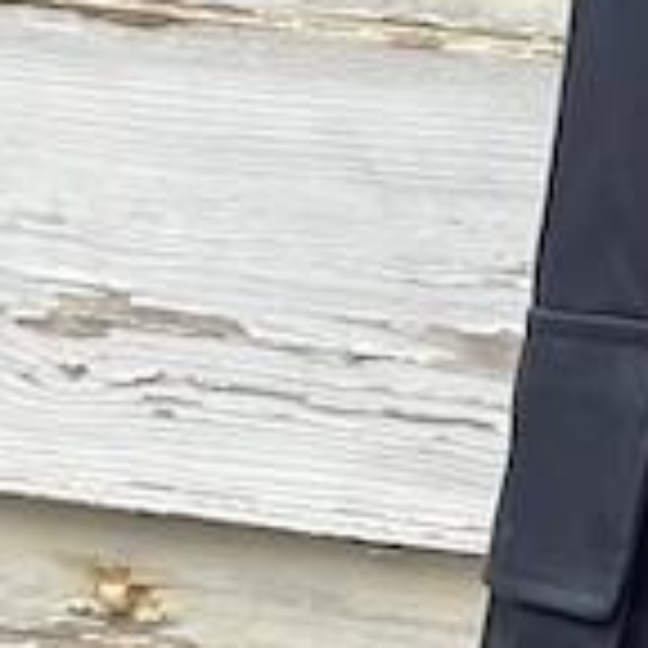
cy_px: -92
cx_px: 1278
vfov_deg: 11.0
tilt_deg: -17.4
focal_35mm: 156
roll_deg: -3.8
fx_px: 3304
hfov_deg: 10.4
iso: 125
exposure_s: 1/95
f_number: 1.6
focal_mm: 5.1
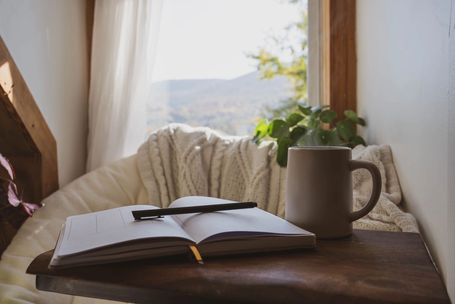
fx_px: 451
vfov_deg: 37.2
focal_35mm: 36
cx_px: 228
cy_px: 152
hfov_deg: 53.5
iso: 100
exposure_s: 1/100
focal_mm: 35.7
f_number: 6.3
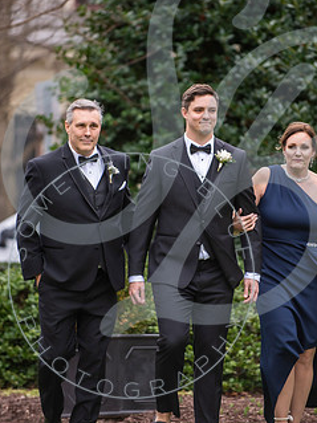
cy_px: 175
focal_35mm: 271
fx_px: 3311
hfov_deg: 5.5
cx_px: 191
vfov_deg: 7.3
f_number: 2.8
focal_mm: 200
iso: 640
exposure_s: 1/1000
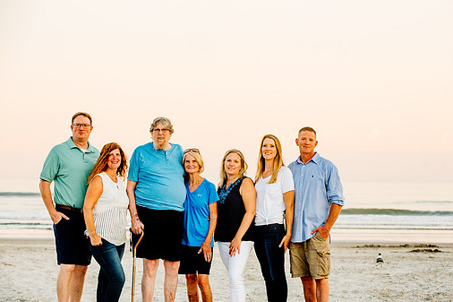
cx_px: 234
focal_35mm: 109
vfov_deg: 12.6
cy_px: 162
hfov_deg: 18.8
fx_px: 1371
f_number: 4.5
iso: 400
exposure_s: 1/200
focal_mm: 95
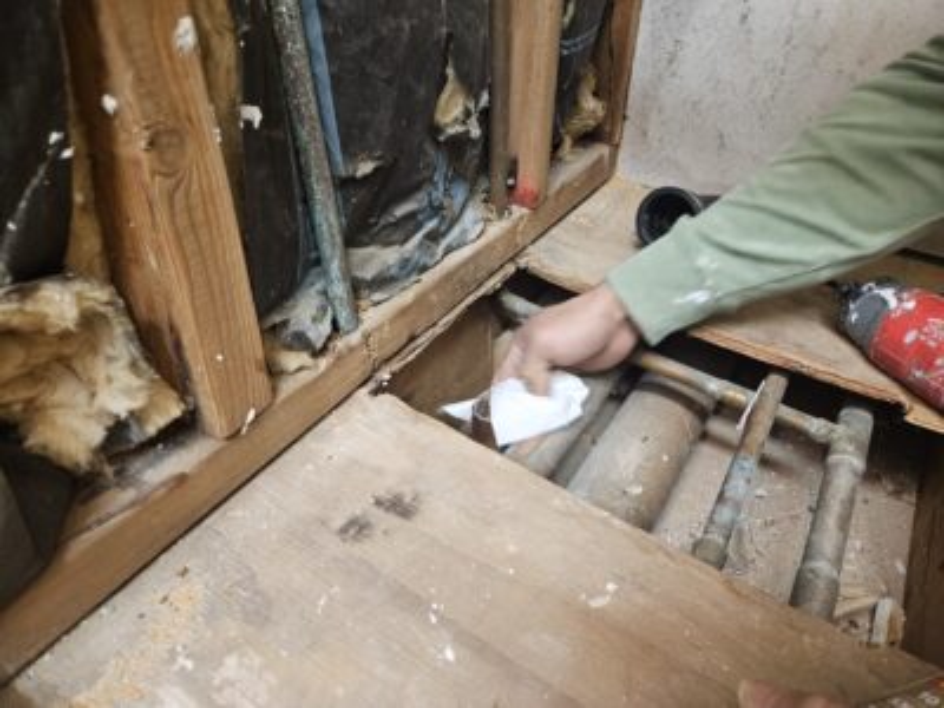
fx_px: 627
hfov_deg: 73.9
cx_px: 472
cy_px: 354
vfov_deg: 58.9
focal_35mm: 23
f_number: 1.8
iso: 640
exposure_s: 1/60
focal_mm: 5.4
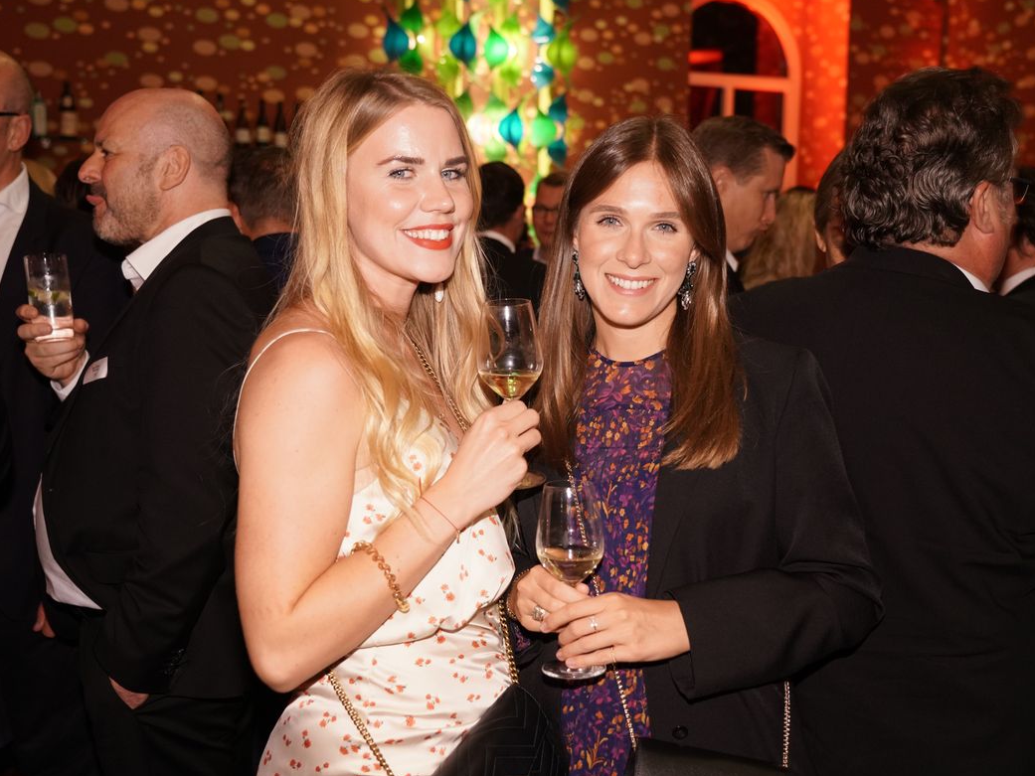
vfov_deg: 35.1
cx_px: 513
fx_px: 1226
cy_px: 384
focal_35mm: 41
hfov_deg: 45.8
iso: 2500
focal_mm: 37
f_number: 4
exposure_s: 1/25
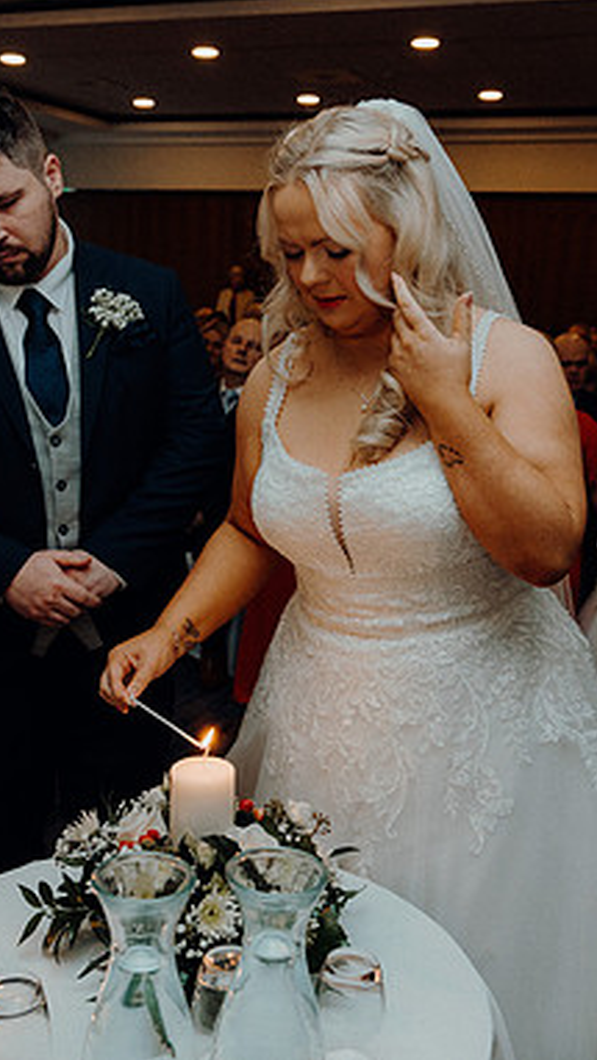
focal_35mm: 43
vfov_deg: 47.4
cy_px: 529
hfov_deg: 27.7
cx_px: 275
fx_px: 1210
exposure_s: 1/160
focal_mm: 27
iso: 2500
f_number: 3.5
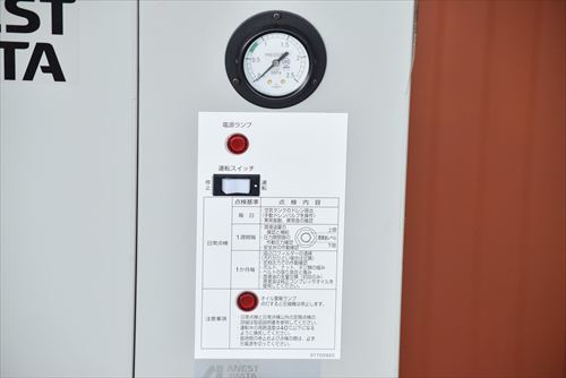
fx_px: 2596
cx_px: 283
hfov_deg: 12.4
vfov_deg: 8.3
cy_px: 189
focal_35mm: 165
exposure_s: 1/400
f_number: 6.3
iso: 1250
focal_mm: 110
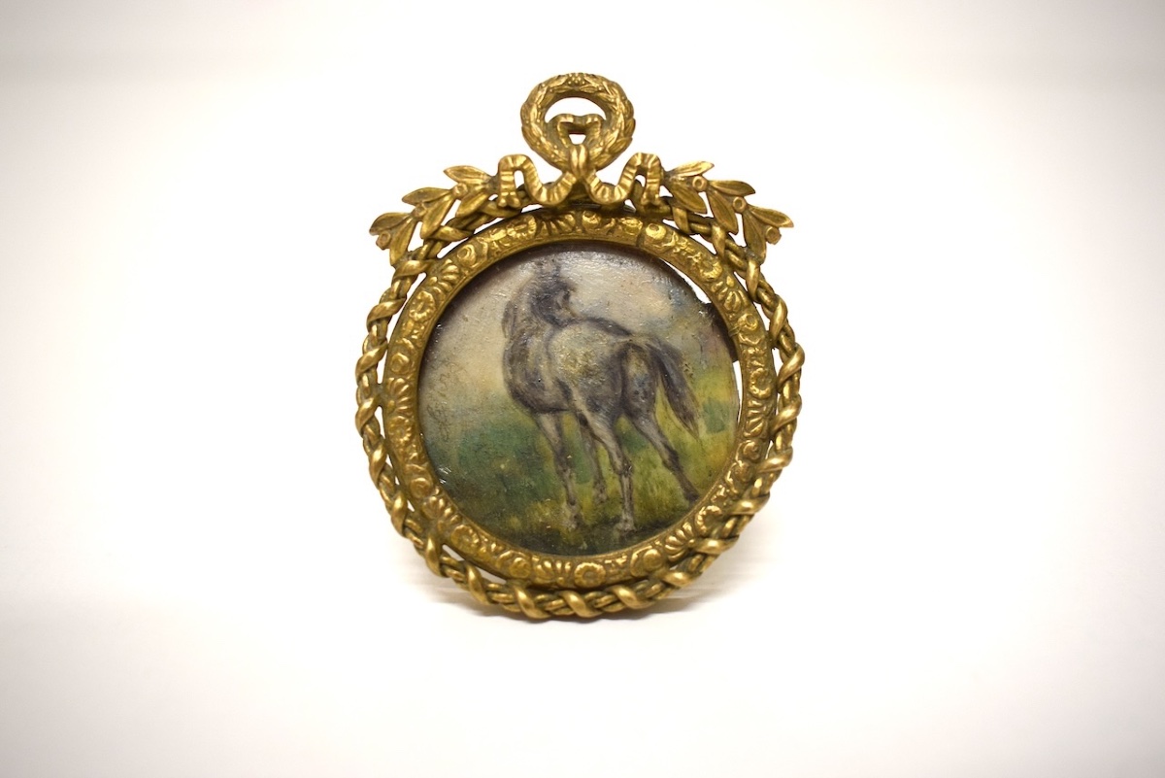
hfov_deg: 53.1
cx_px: 582
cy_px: 389
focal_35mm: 36
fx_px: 1165
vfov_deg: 36.9
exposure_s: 1/125
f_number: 4
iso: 800
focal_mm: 24
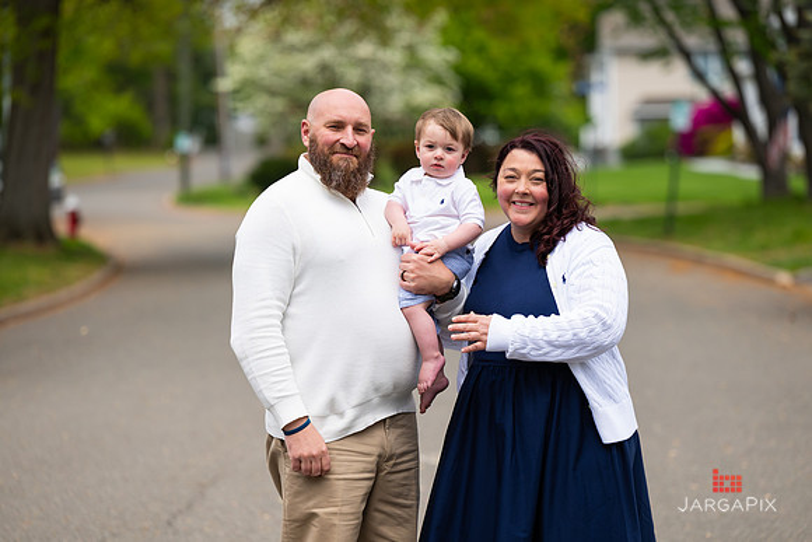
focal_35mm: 148
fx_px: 3333
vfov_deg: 9.3
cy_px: 257
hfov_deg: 13.9
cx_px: 407
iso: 200
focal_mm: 135
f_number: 3.2
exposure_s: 1/2000
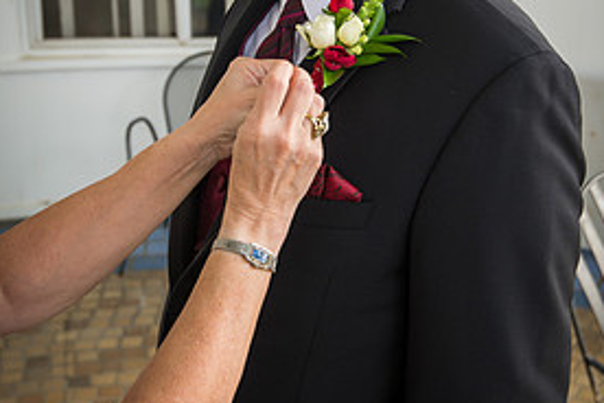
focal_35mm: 57
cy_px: 88
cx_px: 323
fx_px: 956
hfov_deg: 35.0
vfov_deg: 23.5
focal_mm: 35
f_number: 4.8
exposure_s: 1/180
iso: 400
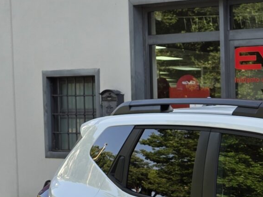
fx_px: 783
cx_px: 469
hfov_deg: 16.2
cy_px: 208
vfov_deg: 14.1
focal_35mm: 103
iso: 25
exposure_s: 1/359
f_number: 1.7
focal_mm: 6.3
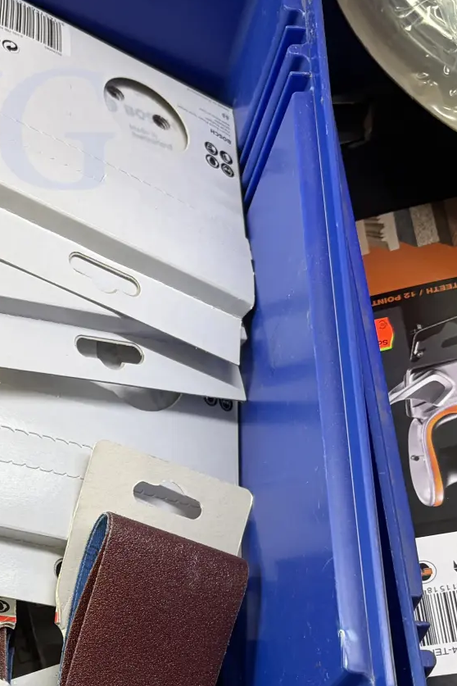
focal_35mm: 62
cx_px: -2
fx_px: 1180
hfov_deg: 21.1
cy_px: 540
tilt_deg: -59.3
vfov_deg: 31.6
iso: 100
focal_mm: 5.96
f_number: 1.6
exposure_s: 1/50
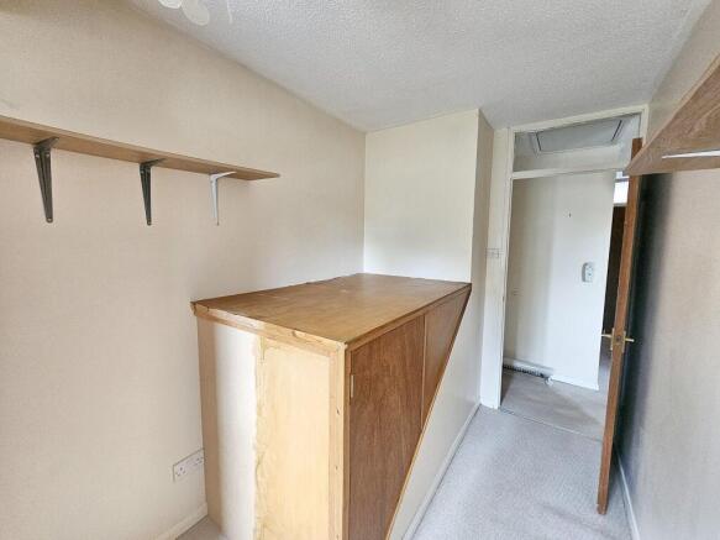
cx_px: 360
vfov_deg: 89.9
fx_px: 270
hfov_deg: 106.2
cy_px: 270
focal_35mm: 13
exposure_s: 1/33
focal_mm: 2.2
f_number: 2.2
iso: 500
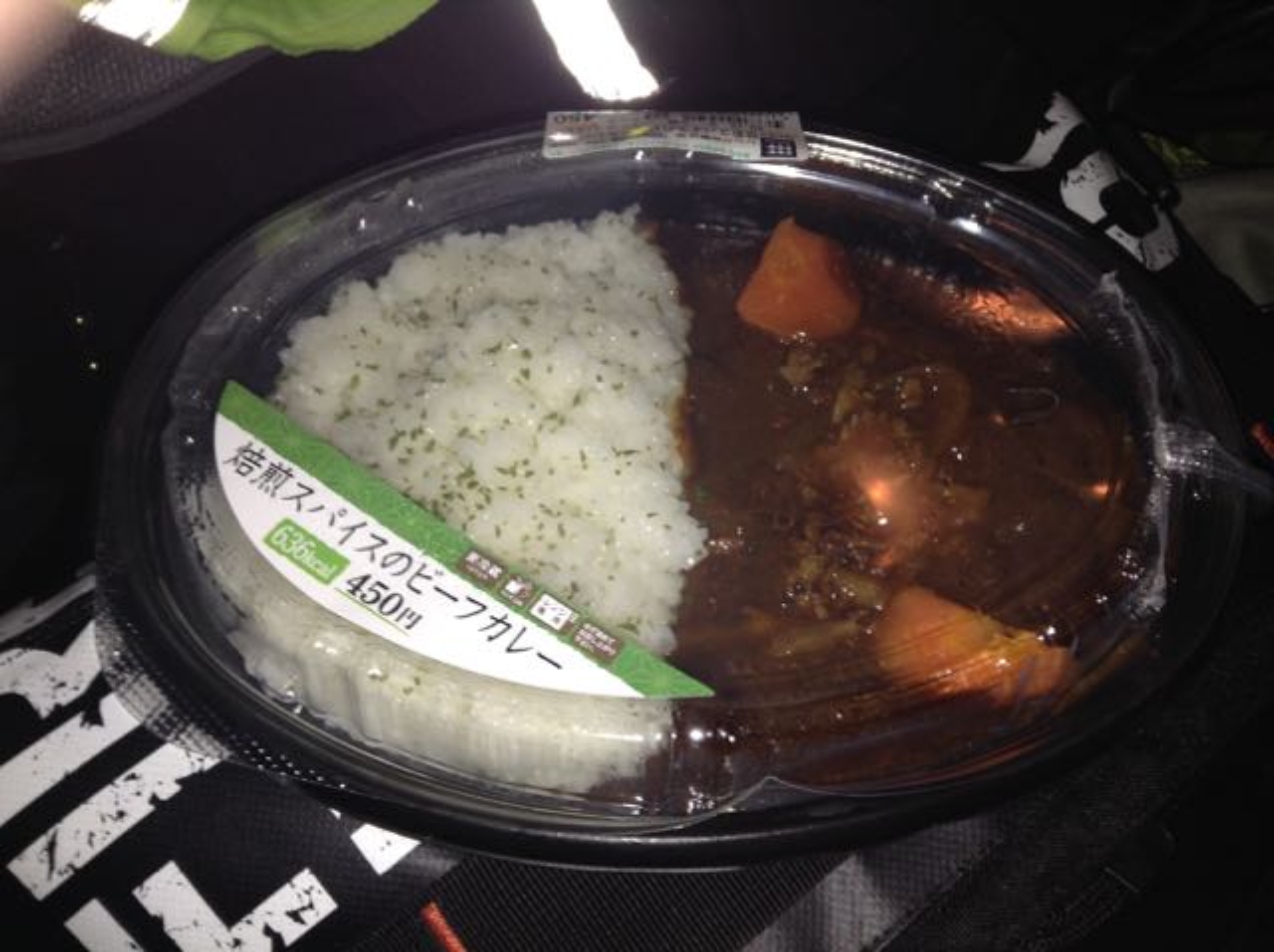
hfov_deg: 55.4
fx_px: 1213
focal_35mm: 33
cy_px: 476
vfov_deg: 42.8
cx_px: 637
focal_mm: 3.3
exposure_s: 1/35
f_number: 2.4
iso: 32
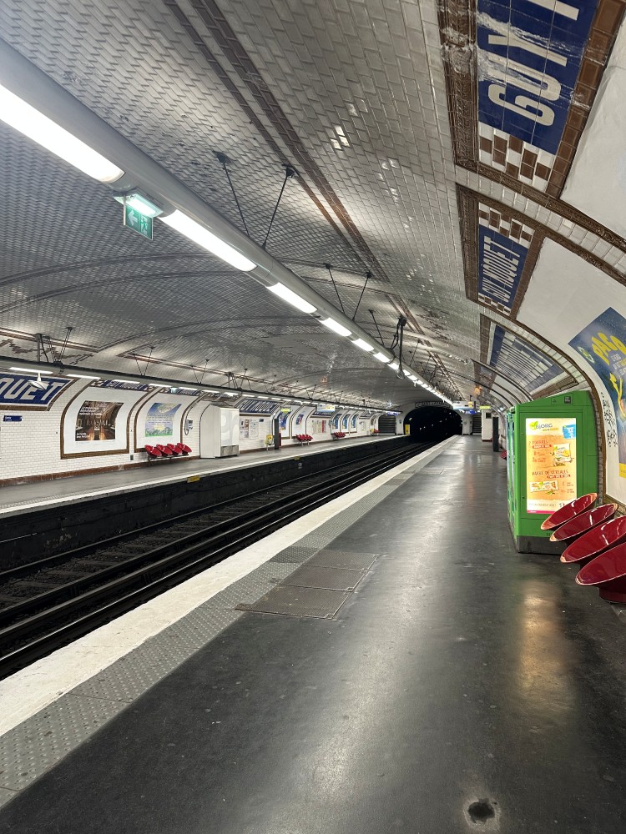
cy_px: 417
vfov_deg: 71.6
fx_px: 579
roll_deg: +0.2
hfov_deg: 56.8
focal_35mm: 24
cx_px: 313
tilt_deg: +2.3
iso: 125
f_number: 1.78
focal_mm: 6.86
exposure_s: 1/50
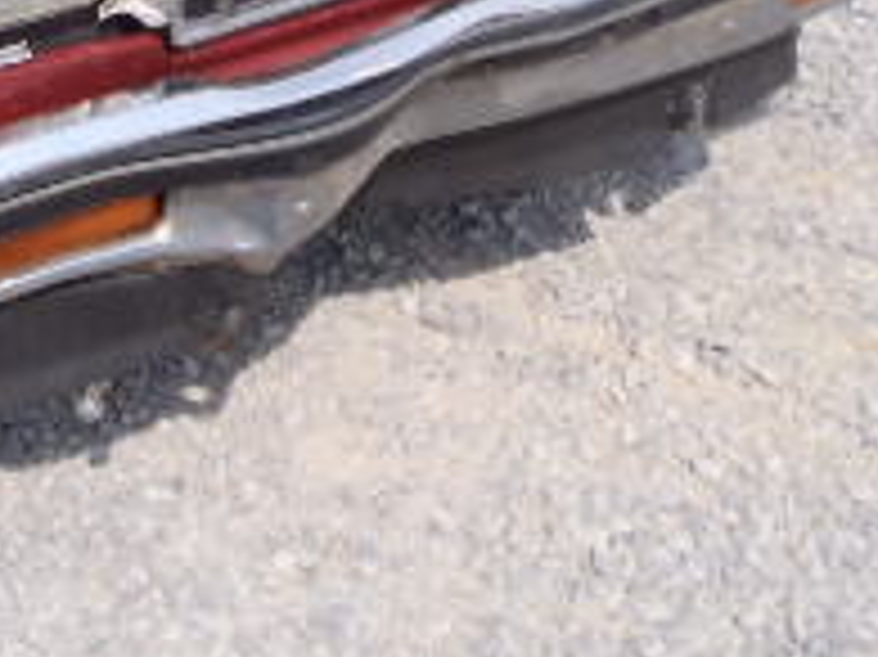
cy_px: -333
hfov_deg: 20.2
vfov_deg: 14.9
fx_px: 2332
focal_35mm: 92
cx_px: -126
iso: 80
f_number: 4.5
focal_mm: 5
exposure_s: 1/500
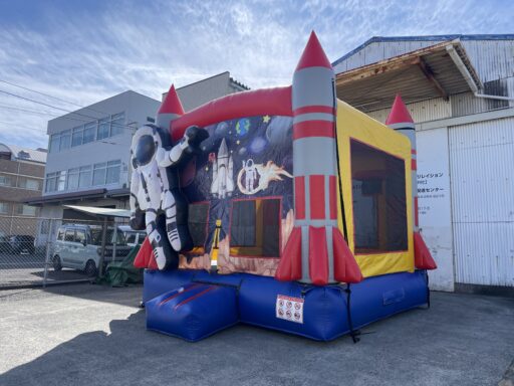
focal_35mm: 26
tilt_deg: +8.6
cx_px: 257
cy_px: 193
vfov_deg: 53.1
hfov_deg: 67.3
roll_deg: -1.7
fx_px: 386
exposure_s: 1/2020
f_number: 1.6
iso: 32
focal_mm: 4.2
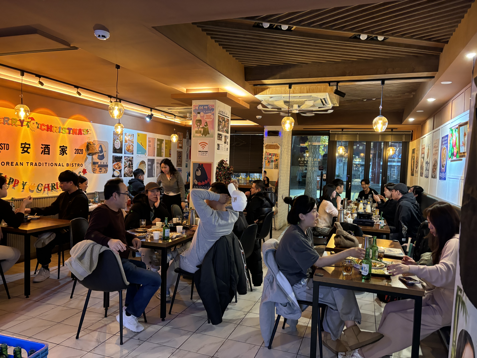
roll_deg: -2.2
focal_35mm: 26
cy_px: 179
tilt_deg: -2.4
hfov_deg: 67.3
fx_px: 358
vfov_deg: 53.1
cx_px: 238
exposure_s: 1/40
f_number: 1.6
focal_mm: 5.96
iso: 500
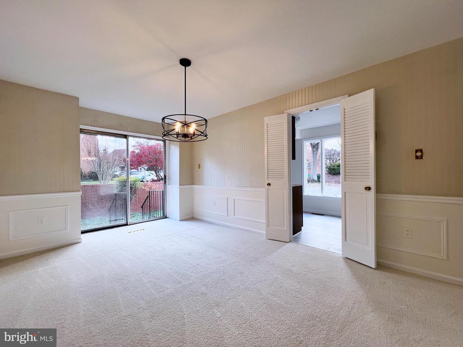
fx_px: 174
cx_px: 232
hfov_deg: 106.2
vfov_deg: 89.9
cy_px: 174
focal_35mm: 13
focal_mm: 1.57
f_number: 1.8
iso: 40
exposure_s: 1/120
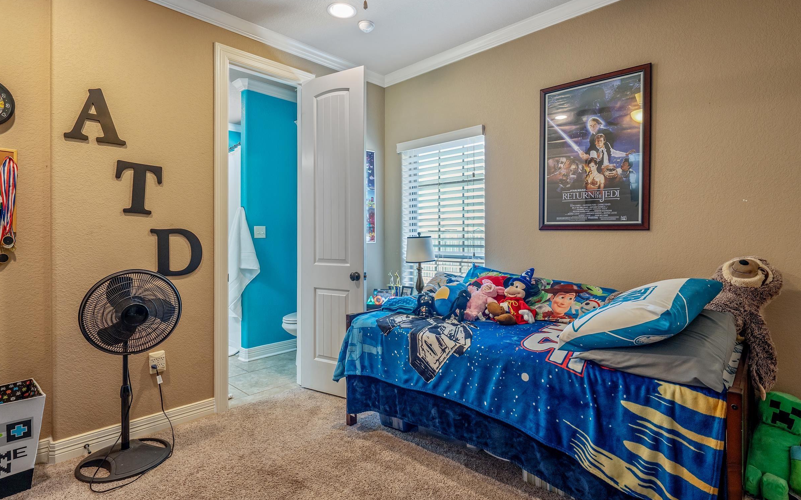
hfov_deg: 91.1
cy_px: 242
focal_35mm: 18
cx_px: 402
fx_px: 393
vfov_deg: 65.0
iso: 800
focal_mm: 17
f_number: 8
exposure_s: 1/6
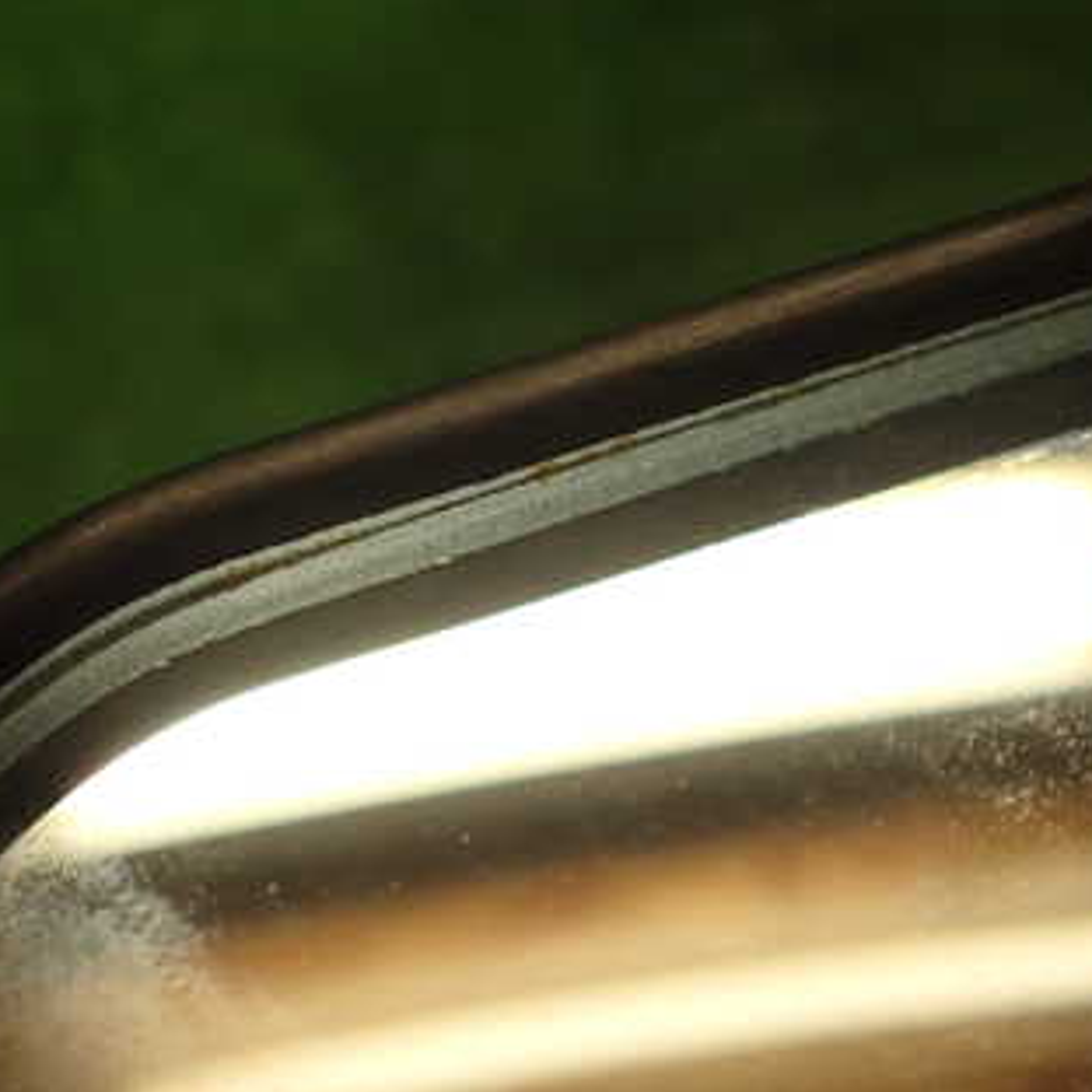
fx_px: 1820
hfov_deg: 33.0
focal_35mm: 51
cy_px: 578
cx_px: 343
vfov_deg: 33.4
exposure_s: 1/60
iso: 125
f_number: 2.3
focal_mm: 5.4
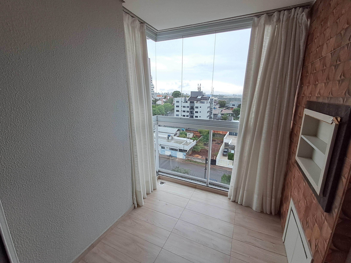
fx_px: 162
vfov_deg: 78.1
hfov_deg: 94.5
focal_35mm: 16
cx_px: 176
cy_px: 132
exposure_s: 1/50
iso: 64
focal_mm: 1.64
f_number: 2.2
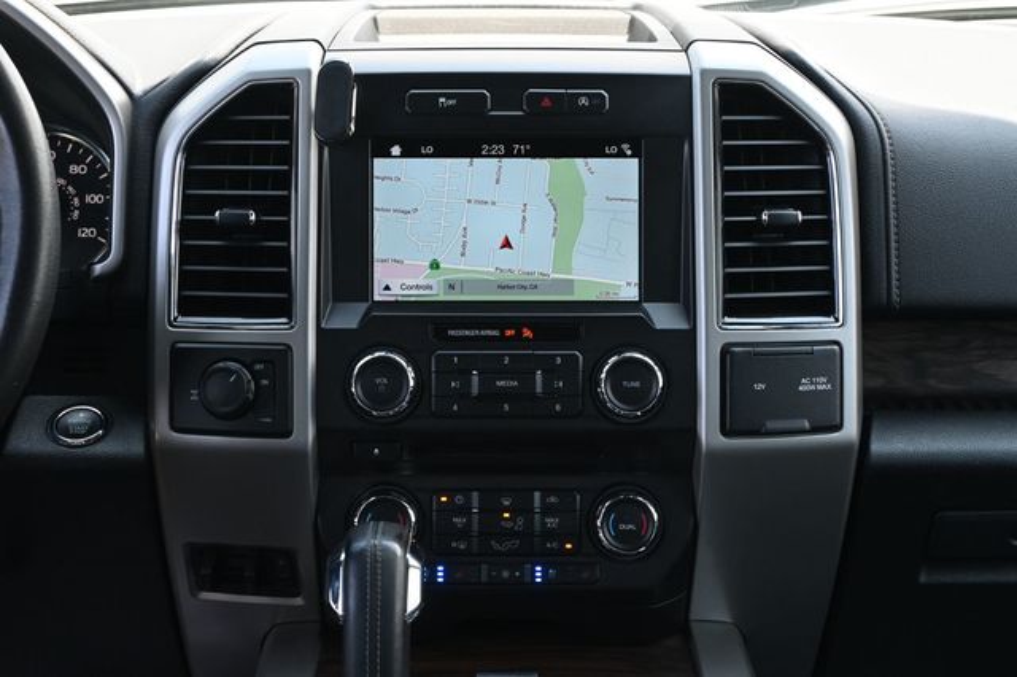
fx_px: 1821
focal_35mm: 64
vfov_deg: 21.1
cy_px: 338
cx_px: 508
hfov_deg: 31.2
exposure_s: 1/125
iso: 800
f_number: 6
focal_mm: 43
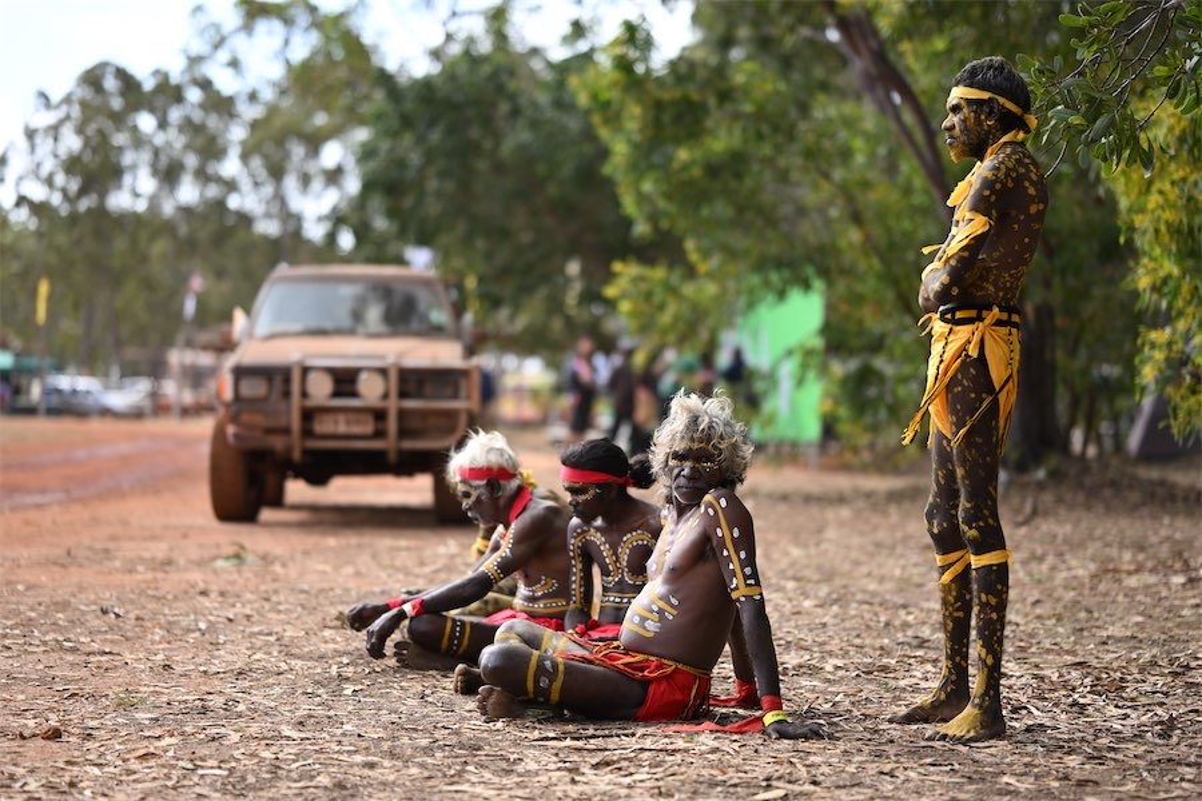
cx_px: 601
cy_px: 400
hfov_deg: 23.9
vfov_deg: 16.1
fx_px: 2838
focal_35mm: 85
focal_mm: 85
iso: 250
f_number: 1.8
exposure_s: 1/3200
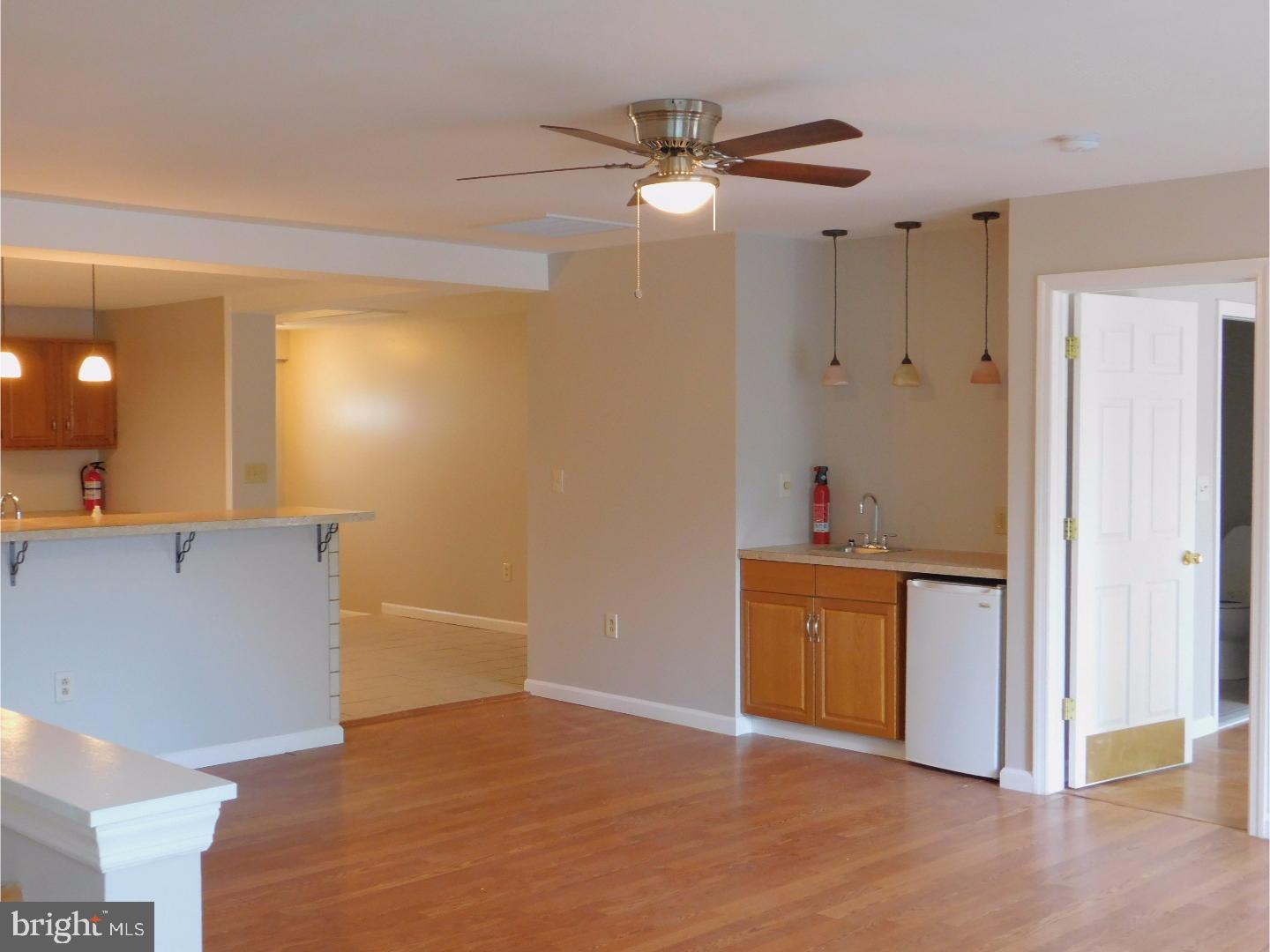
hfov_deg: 46.8
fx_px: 1468
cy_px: 476
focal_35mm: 40
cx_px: 635
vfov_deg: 36.0
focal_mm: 7.1
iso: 400
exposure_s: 1/20
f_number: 3.6
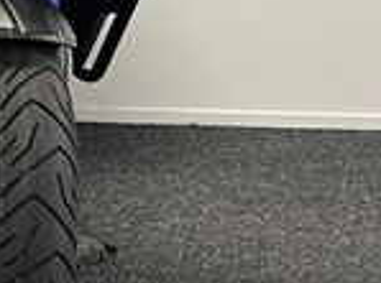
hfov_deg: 17.5
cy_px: -122
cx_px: 77
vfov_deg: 12.6
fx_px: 1230
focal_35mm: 112
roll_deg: -0.1
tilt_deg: -2.3
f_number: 1.6
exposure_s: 1/50
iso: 200
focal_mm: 5.1
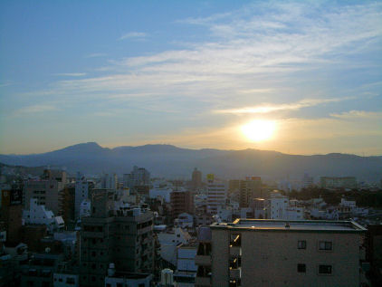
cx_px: 191
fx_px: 386
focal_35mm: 35
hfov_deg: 52.6
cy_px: 144
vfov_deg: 40.7
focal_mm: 5.8
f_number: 4.3
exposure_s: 1/1250
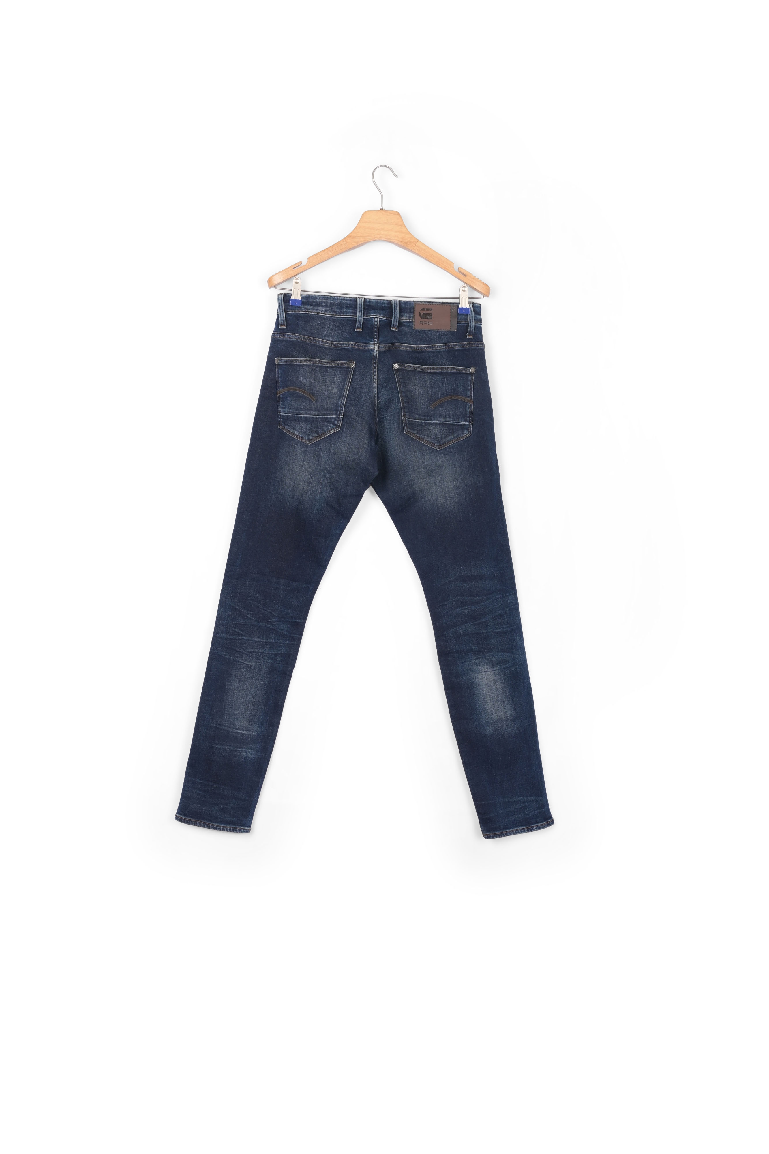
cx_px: 384
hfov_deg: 35.0
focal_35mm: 38
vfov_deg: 50.7
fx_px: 1218
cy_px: 577
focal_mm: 38
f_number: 11
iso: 100
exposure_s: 1/200
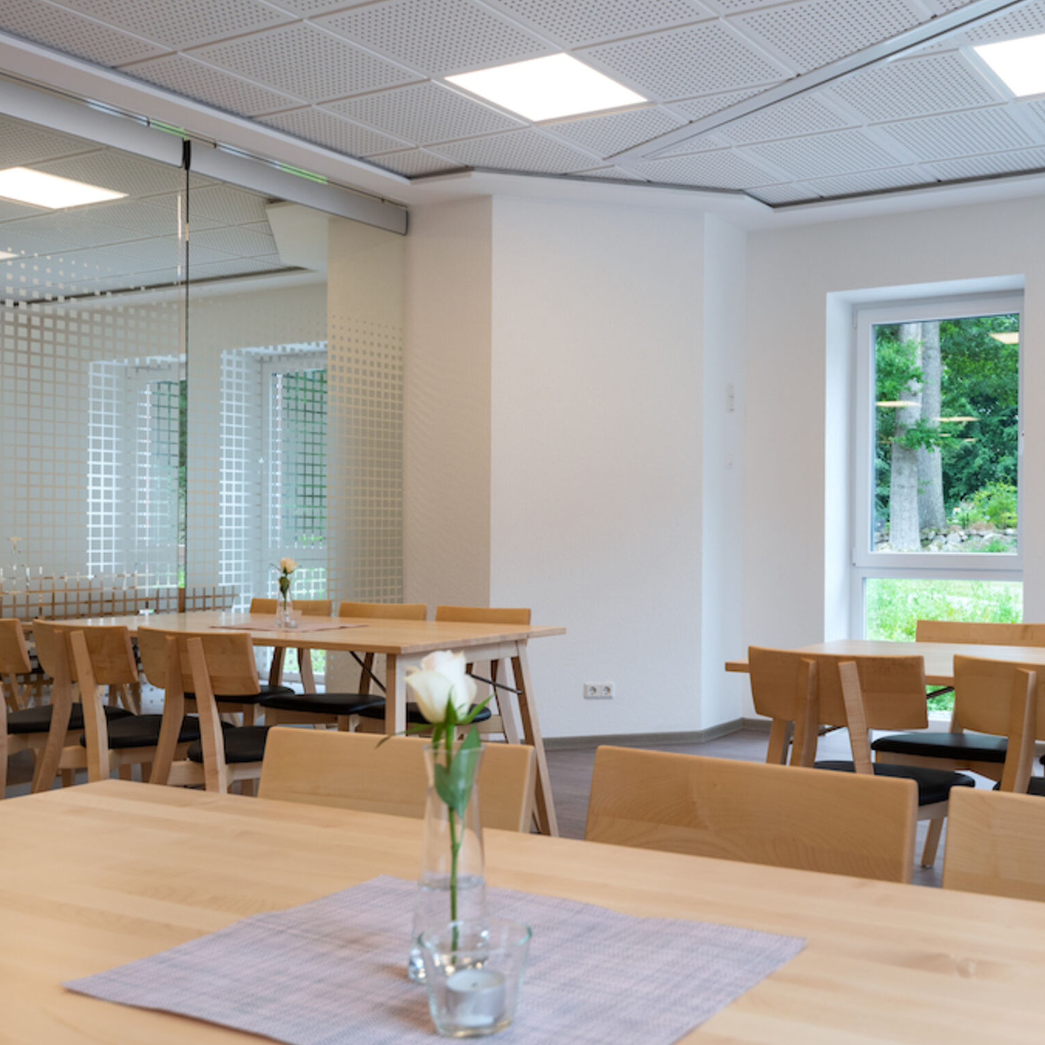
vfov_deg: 46.0
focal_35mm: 36
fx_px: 1230
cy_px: 524
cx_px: 734
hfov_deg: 45.0
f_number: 8
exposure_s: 1/15
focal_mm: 28
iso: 400
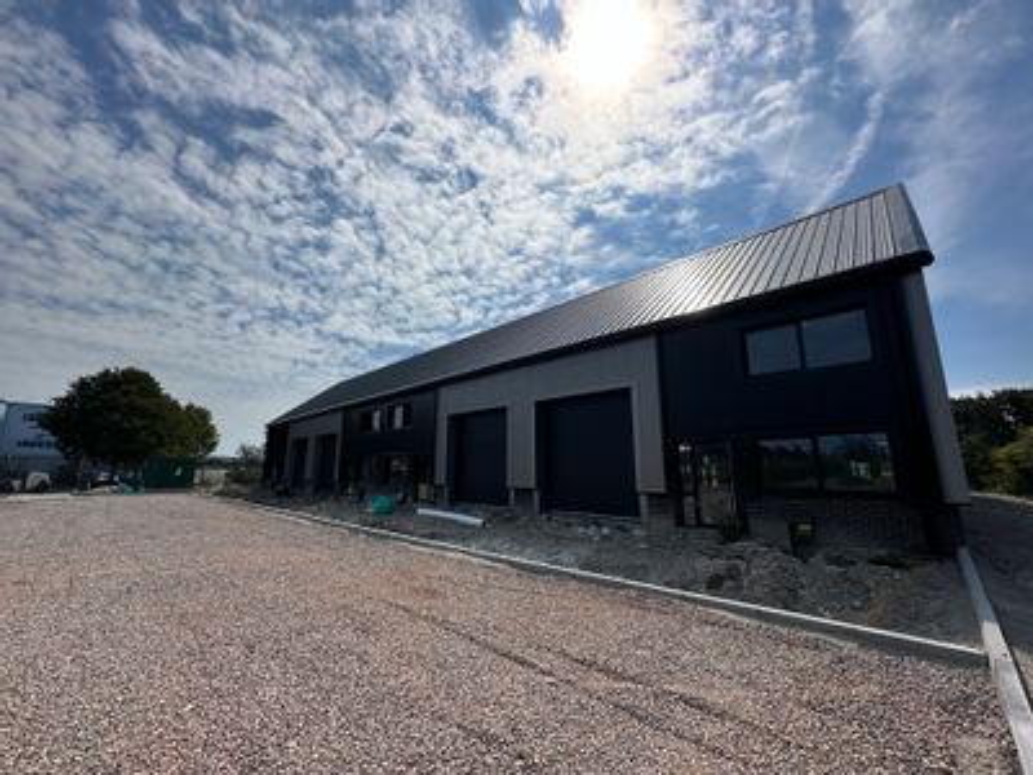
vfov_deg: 85.7
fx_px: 418
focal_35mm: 14
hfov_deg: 102.1
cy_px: 388
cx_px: 516
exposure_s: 1/5556
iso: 50
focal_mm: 2.22
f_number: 2.2
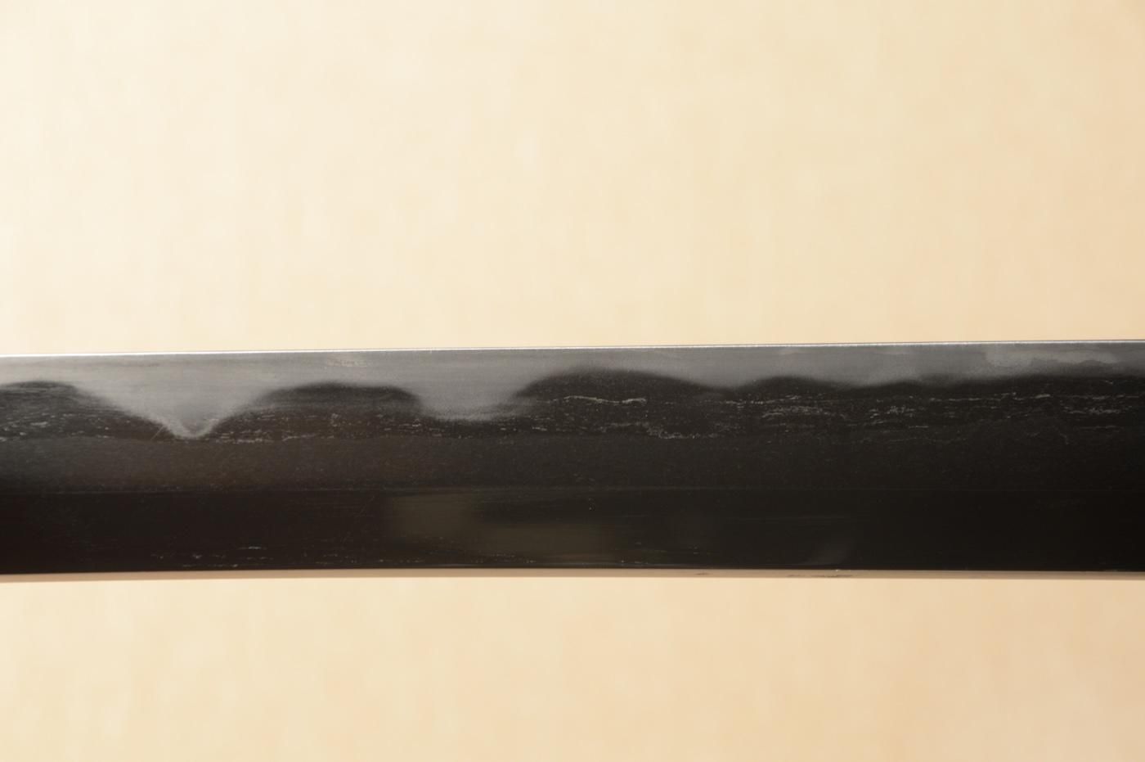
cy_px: 381
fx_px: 4767
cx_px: 572
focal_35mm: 150
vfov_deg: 9.1
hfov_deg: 13.7
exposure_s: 1/1.6
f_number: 11
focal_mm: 100
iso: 400
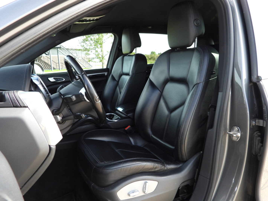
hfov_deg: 71.6
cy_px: 100
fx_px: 186
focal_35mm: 24
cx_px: 134
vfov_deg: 56.8
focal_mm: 4.3
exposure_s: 1/50
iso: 100
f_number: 2.8
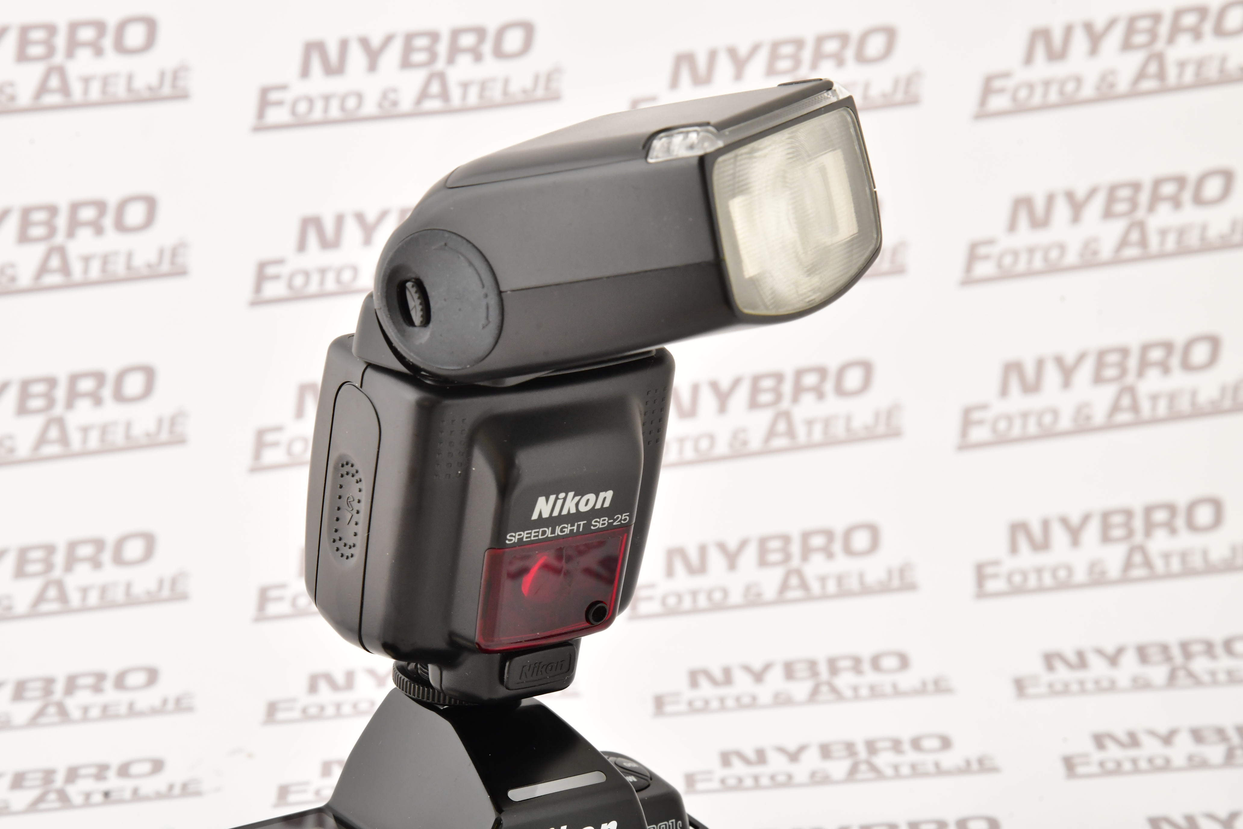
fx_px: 4143
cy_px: 414
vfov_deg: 11.4
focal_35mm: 120
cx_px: 622
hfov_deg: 17.1
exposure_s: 1/160
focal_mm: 120
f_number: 13
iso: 1600
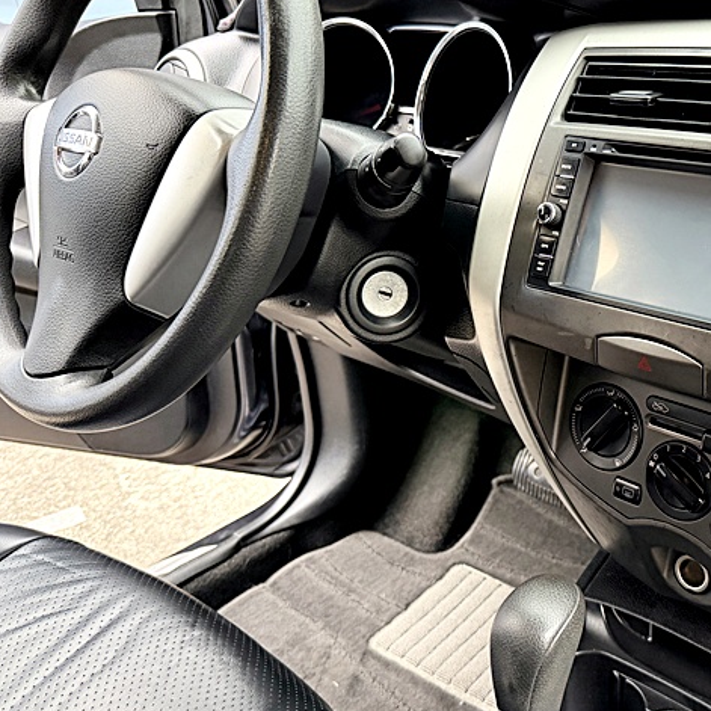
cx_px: 578
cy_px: 332
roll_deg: +0.5
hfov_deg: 43.7
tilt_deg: -24.0
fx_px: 837
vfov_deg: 46.0
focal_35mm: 36
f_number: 1.78
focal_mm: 6.76
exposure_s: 1/60
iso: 500
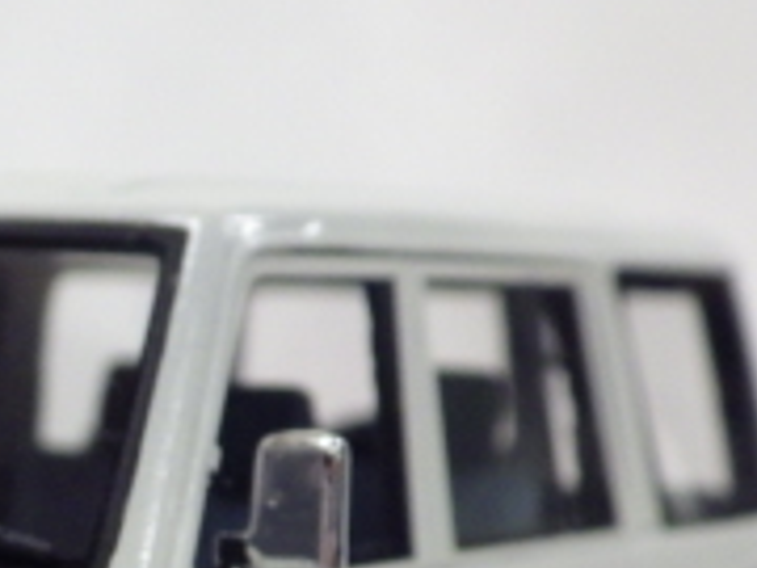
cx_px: -252
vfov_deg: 10.0
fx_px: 3193
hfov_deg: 13.0
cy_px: 719
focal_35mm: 146
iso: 400
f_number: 3.6
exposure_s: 1/50
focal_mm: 7.4
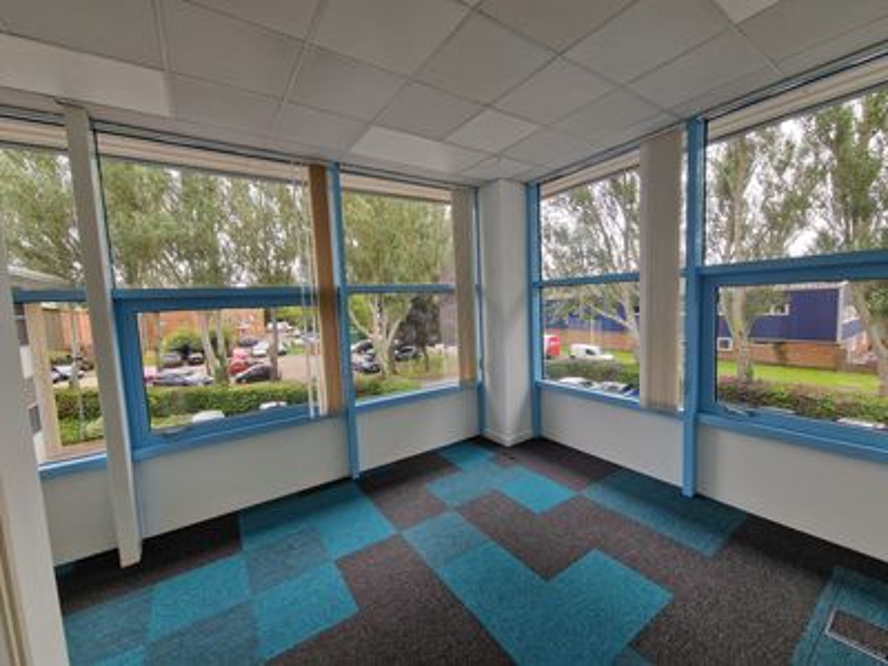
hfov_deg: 106.2
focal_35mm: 13
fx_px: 333
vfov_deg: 89.9
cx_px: 444
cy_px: 333
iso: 50
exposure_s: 1/100
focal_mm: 2.2
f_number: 2.2
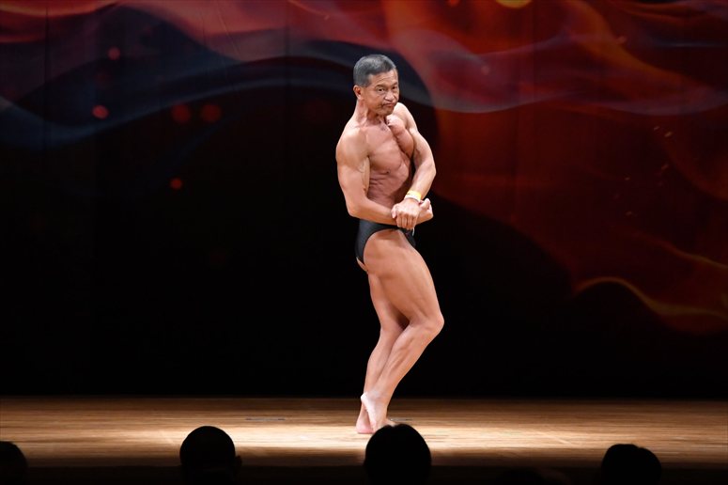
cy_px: 242
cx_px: 364
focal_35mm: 225
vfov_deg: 6.1
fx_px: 4548
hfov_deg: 9.2
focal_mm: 150
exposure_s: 1/400
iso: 4000
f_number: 5.6
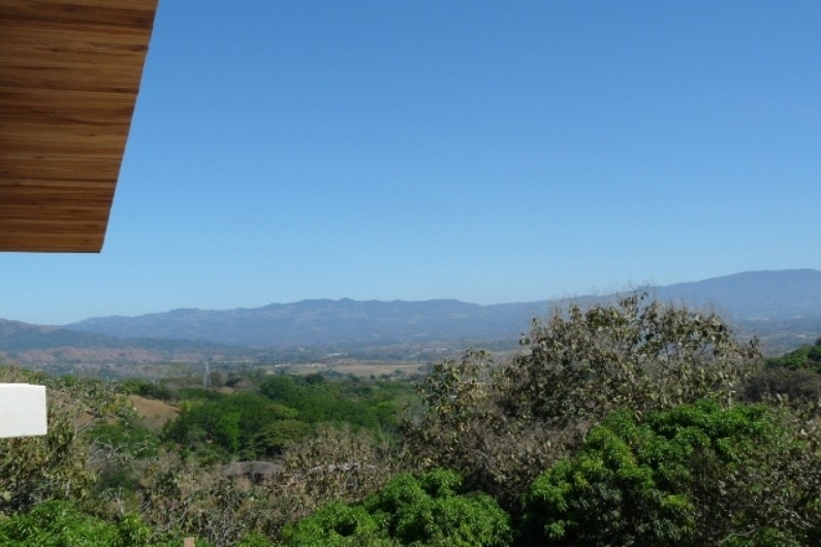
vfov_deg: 29.9
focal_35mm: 45
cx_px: 410
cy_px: 267
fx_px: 1026
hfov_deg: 43.6
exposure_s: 1/500
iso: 100
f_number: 6.3
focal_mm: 7.6
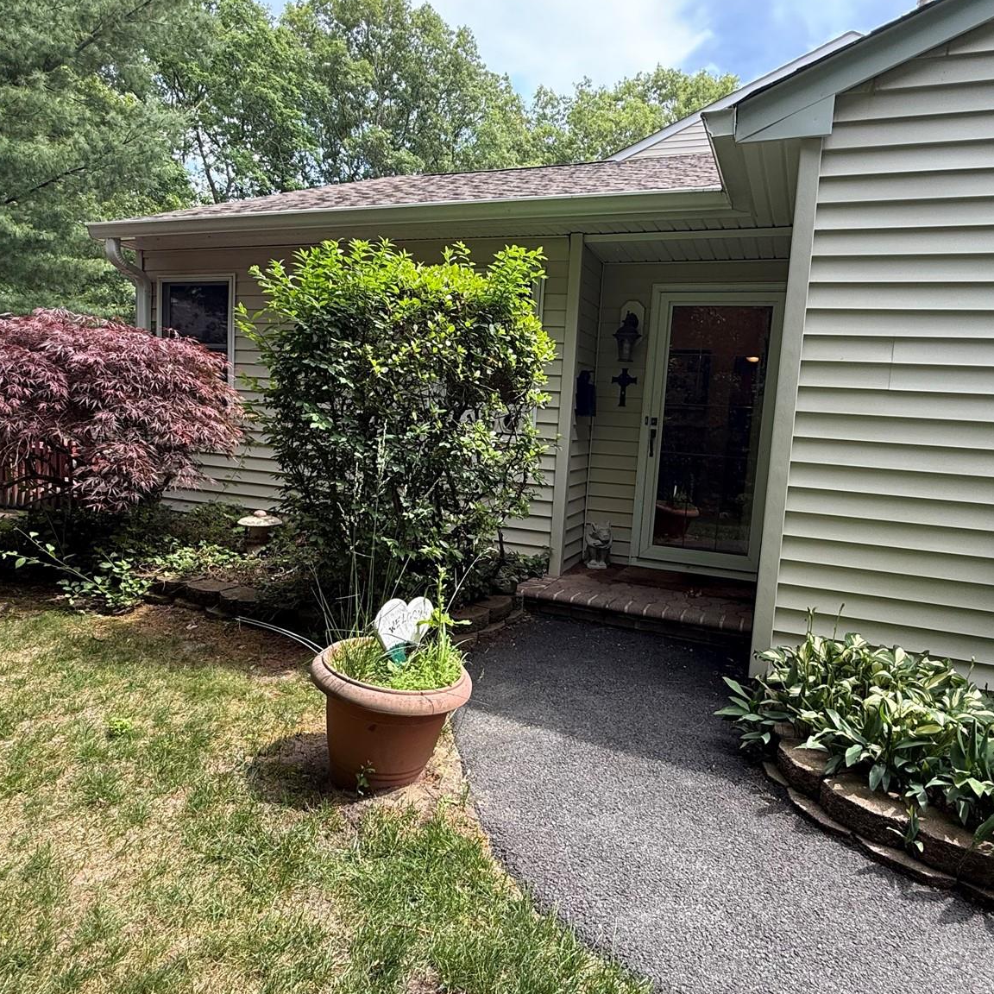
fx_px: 715
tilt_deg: -6.0
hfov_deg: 69.6
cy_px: 500
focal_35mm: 22
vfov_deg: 69.6
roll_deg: -3.6
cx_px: 530
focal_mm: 2.22
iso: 50
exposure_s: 1/184
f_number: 2.2
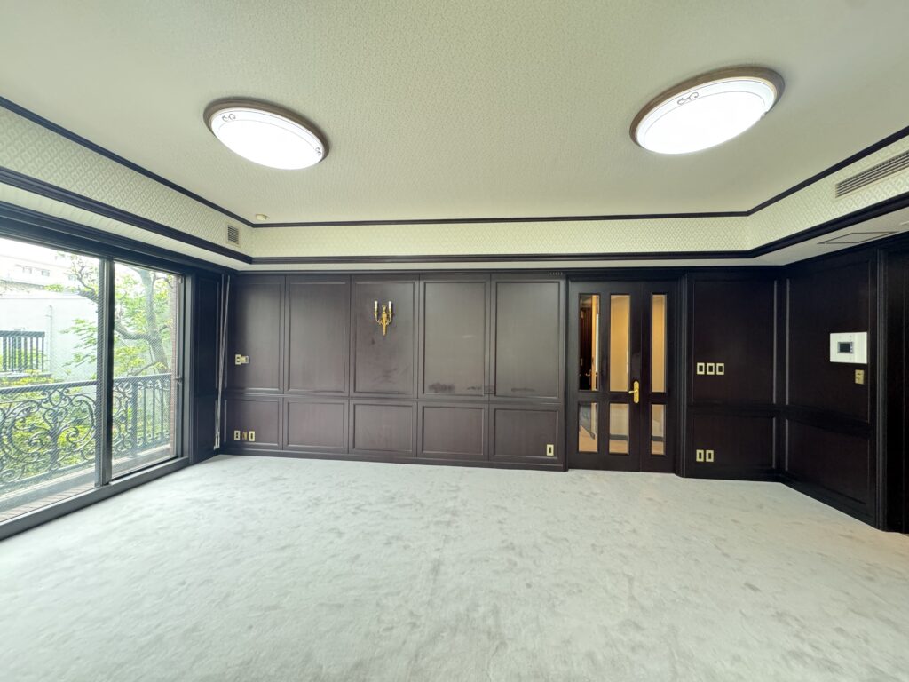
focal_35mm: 14
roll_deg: -0.5
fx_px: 368
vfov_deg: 85.7
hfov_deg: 102.1
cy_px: 341
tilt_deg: +1.5
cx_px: 454
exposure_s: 1/49
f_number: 2.2
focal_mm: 2.22
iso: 400
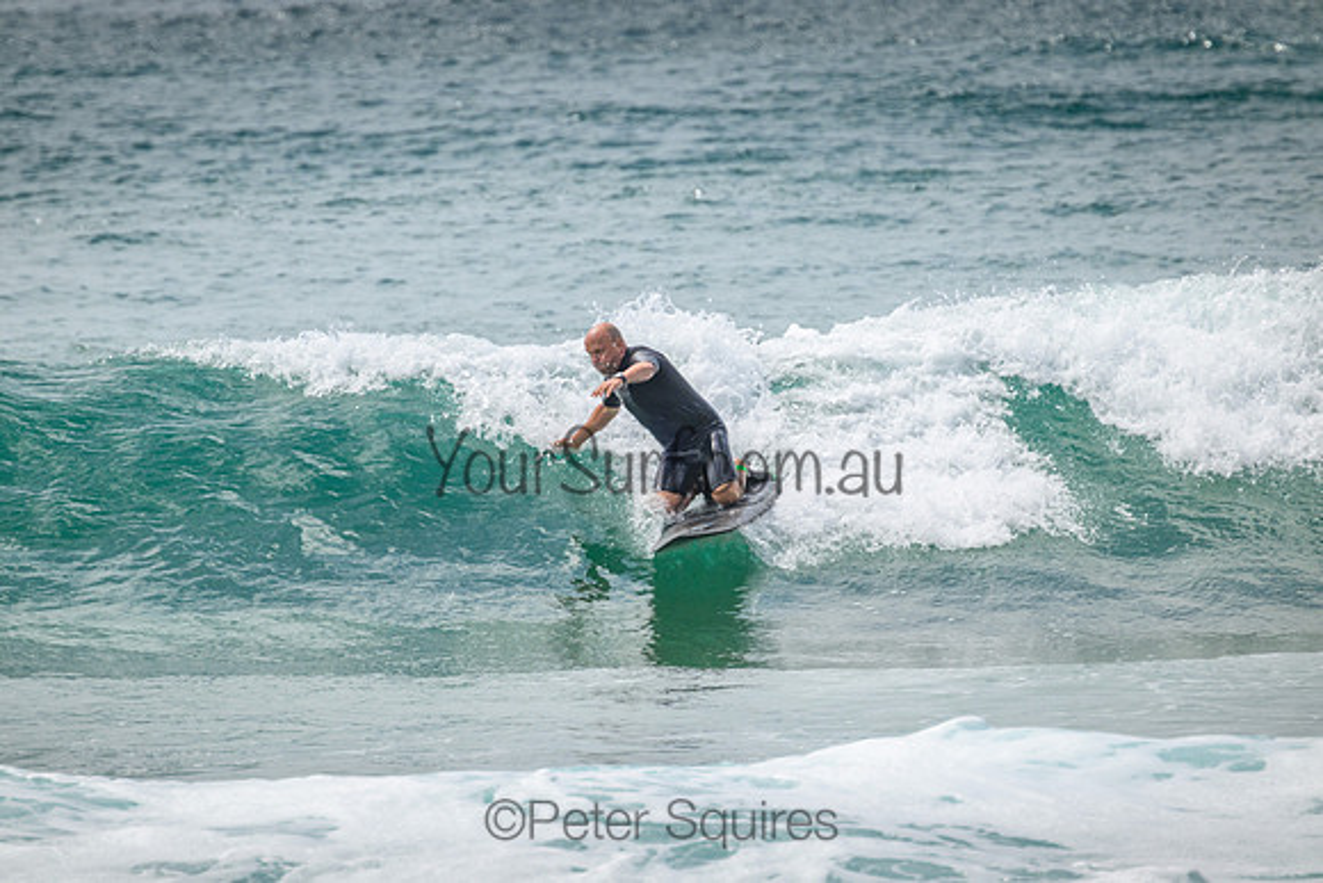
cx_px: 662
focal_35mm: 800
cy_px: 442
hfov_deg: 2.6
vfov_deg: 1.7
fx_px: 29406
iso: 640
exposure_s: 1/2000
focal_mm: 800
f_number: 11
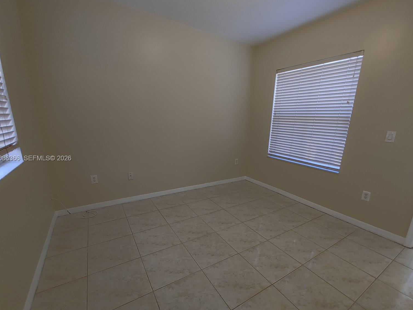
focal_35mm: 16
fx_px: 191
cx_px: 206
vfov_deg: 78.1
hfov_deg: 94.5
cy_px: 159
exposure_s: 1/24
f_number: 1.9
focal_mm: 1.78
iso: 250
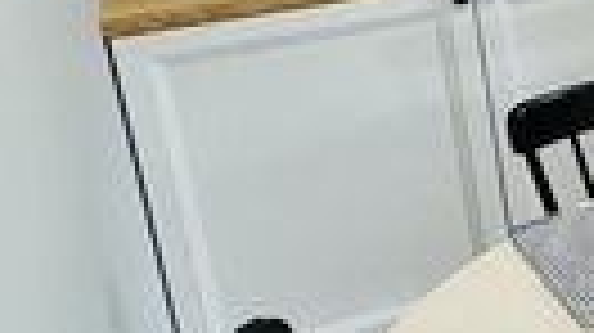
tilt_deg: -15.1
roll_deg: +1.0
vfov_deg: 15.3
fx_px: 1212
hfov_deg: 20.1
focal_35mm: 77
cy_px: -22
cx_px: 1064
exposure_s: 1/120
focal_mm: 2.22
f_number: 2.2
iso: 320
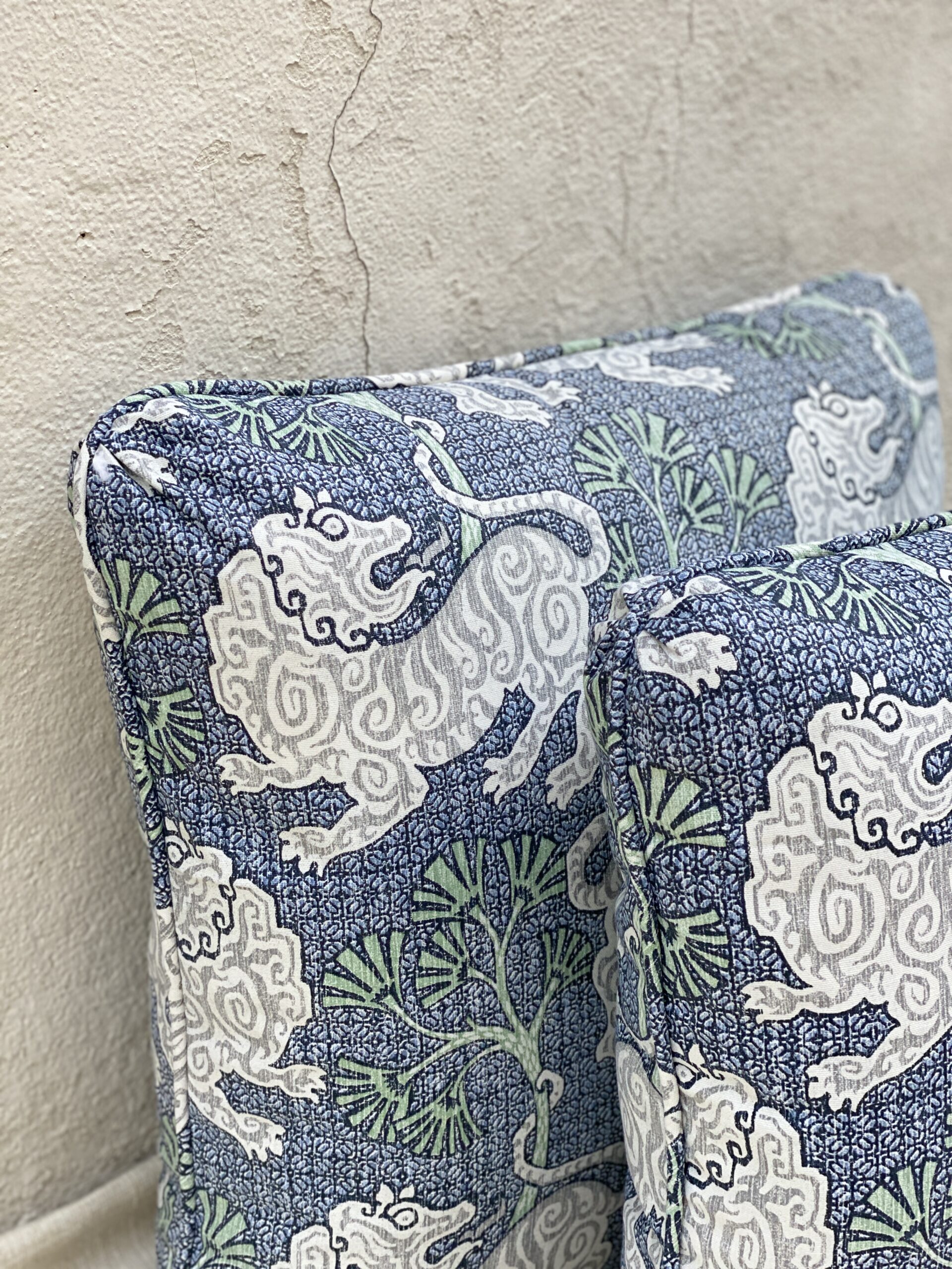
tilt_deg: -26.4
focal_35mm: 52
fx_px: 1907
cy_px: 634
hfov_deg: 28.0
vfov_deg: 36.8
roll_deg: -6.4
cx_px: 476
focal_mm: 6
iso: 64
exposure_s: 1/122
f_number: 2
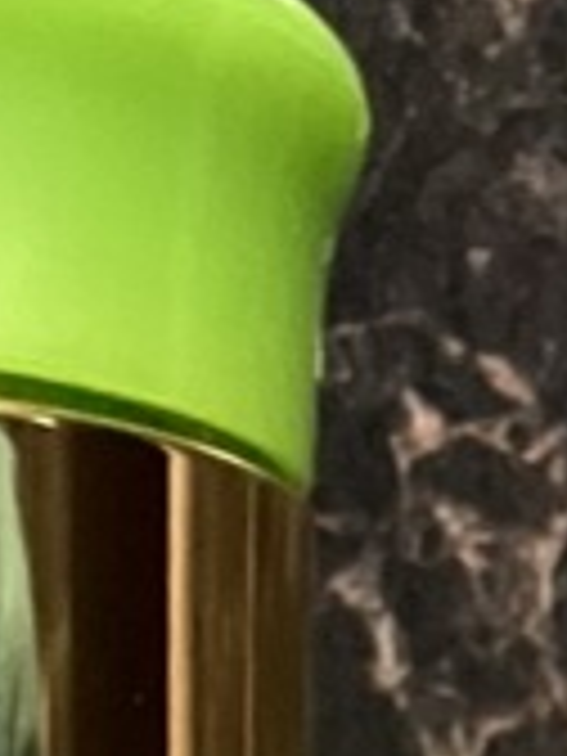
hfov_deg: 7.3
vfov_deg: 7.8
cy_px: 2603
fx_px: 4390
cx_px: 776
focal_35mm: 201
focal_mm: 3.99
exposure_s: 1/40
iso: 320
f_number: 1.8
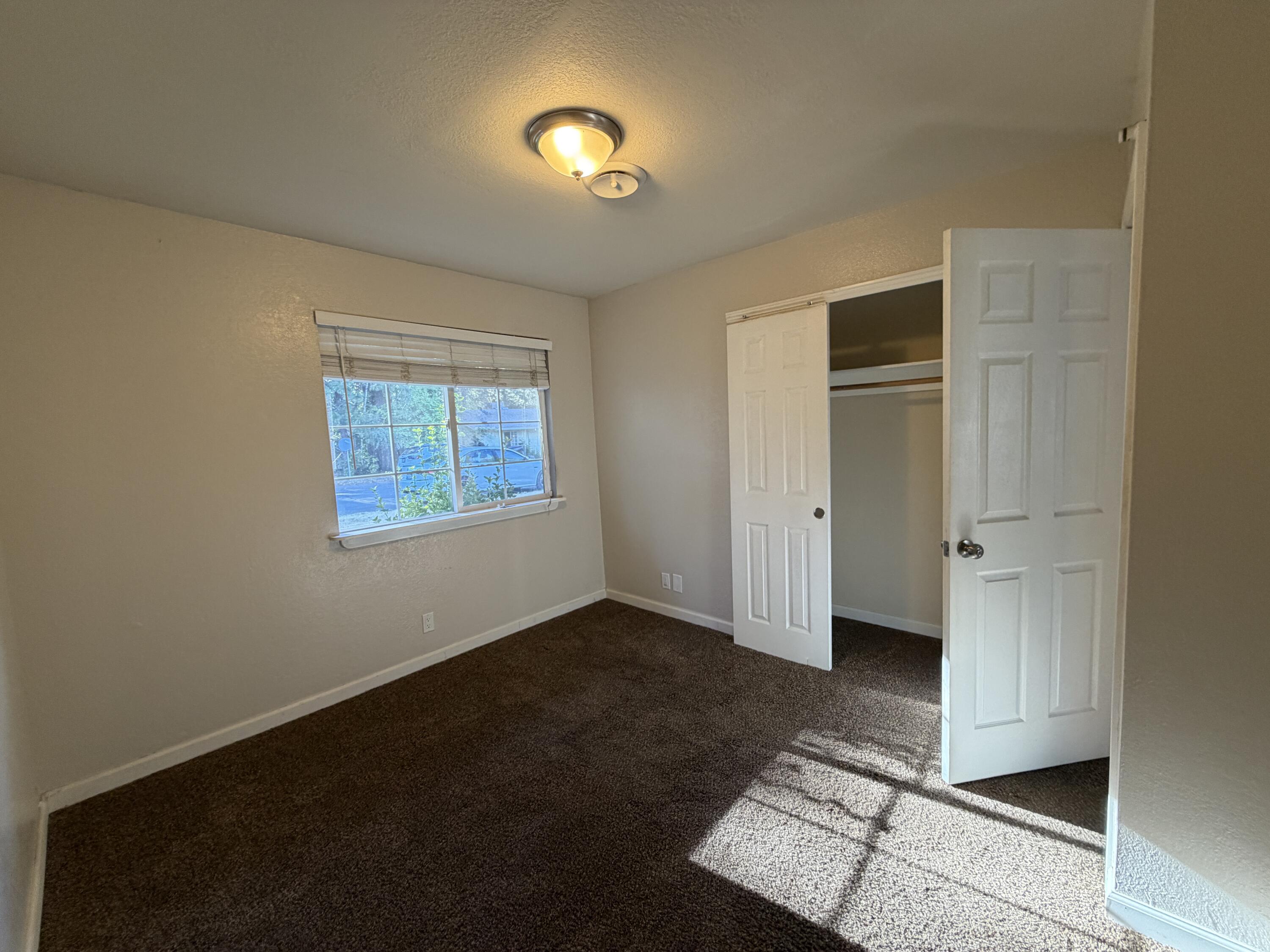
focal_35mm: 14
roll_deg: +3.4
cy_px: 476
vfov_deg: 85.7
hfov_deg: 102.1
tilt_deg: -6.9
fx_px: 514
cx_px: 635
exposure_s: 1/60
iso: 200
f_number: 2.2
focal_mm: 2.22
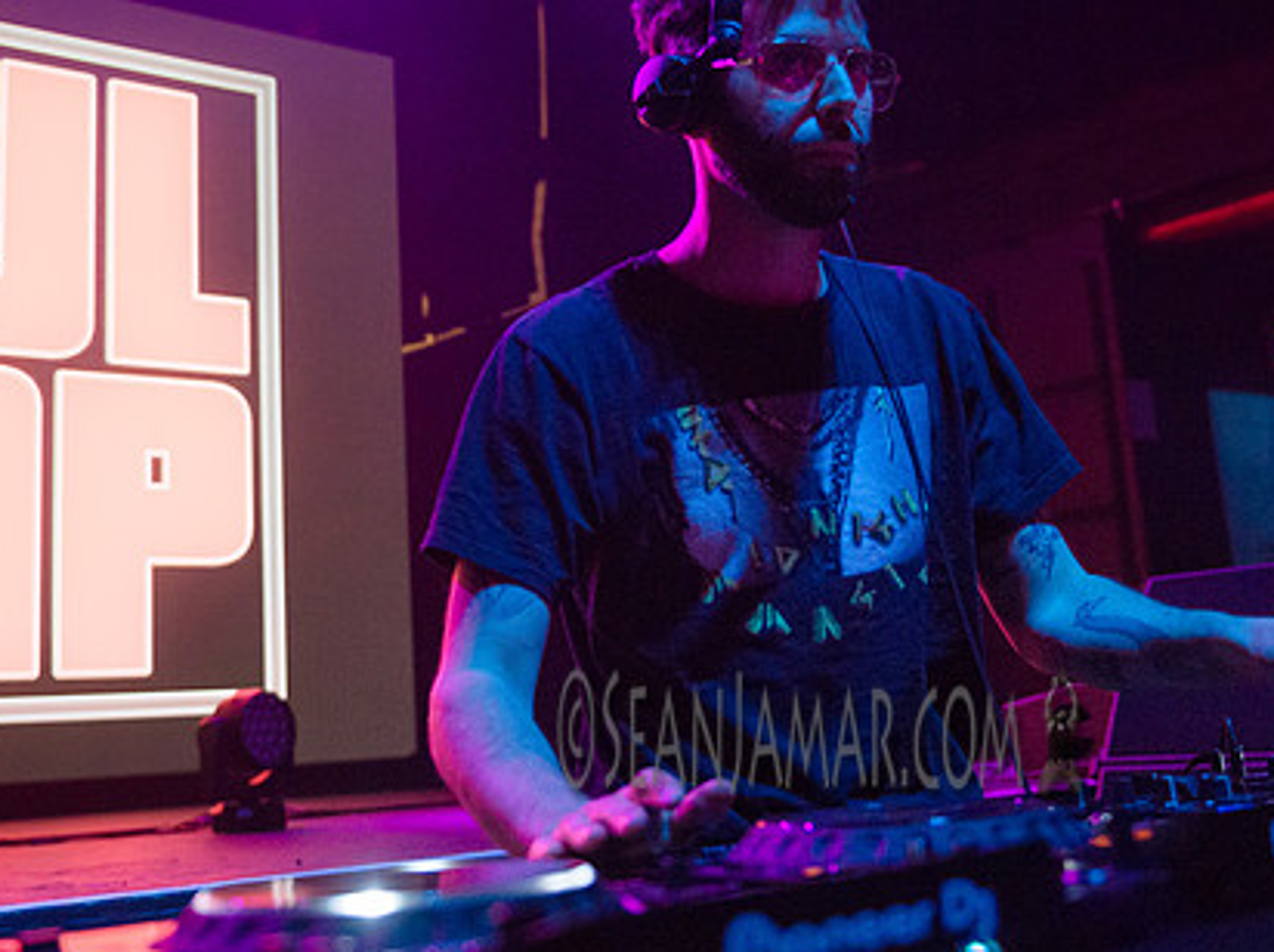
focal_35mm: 58
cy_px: 288
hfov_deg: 33.3
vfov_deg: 25.0
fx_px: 2132
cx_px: 596
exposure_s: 1/320
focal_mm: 34
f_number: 2.8
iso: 4000
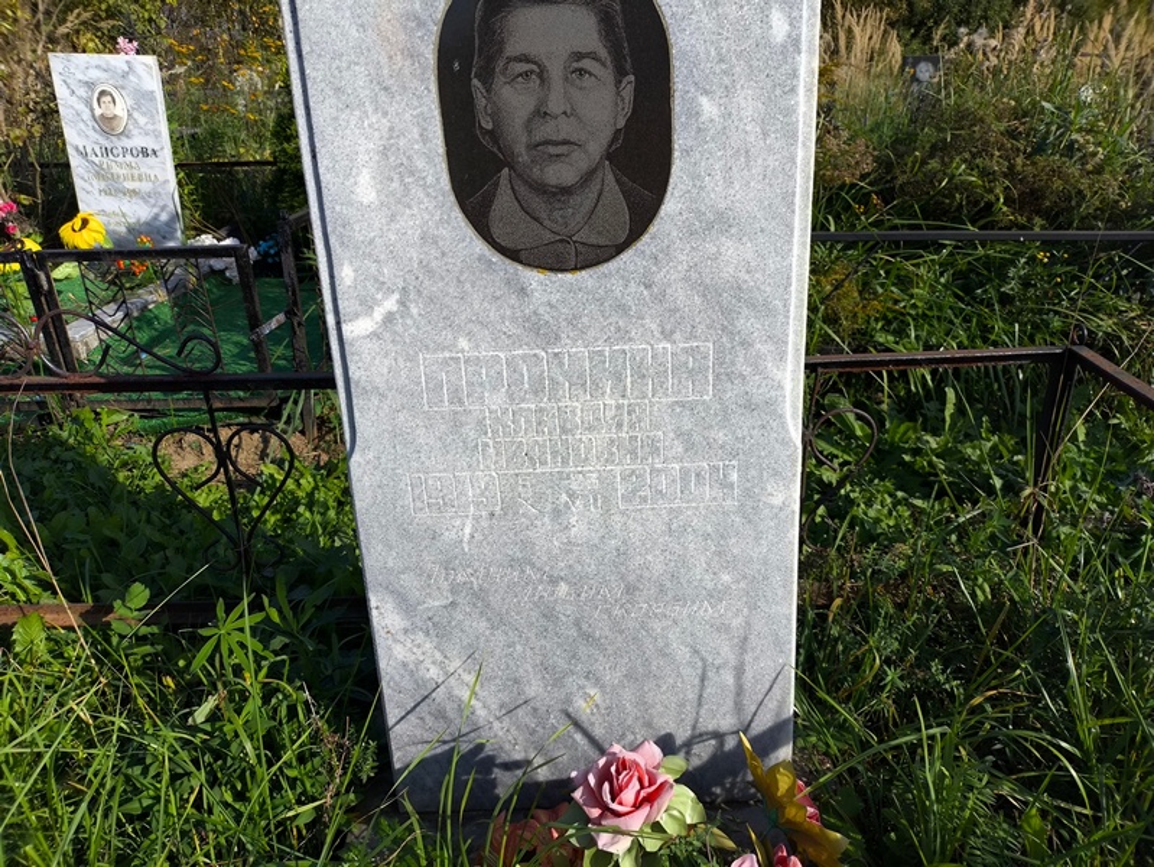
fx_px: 1668
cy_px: 434
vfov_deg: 29.1
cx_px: 577
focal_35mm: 50
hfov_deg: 38.2
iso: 50
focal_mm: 4.71
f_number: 1.7
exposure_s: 1/1099
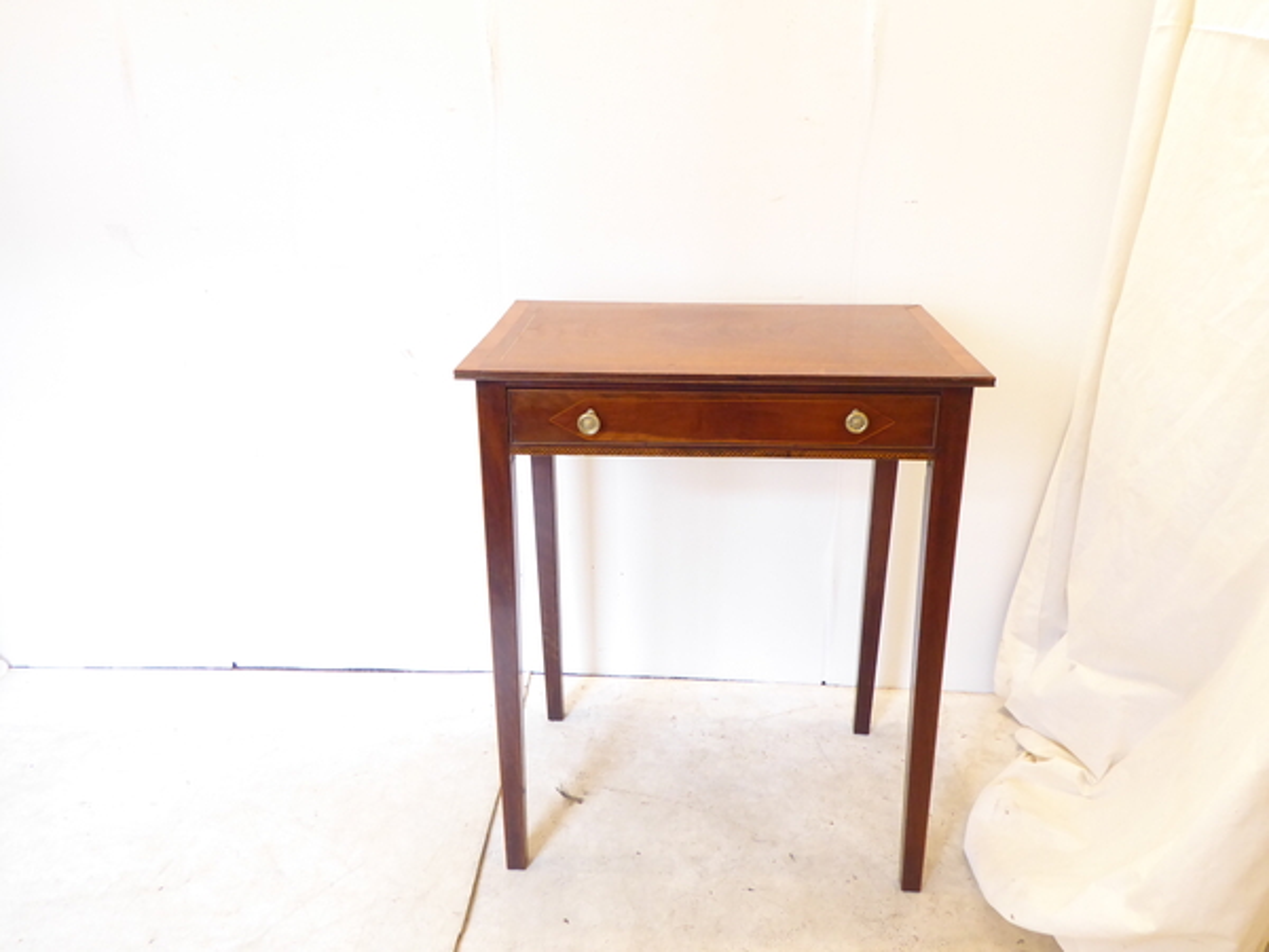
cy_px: 476
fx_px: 990
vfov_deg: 51.4
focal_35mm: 27
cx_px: 634
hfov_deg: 65.3
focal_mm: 4.7
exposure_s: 1/8
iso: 400
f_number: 3.4
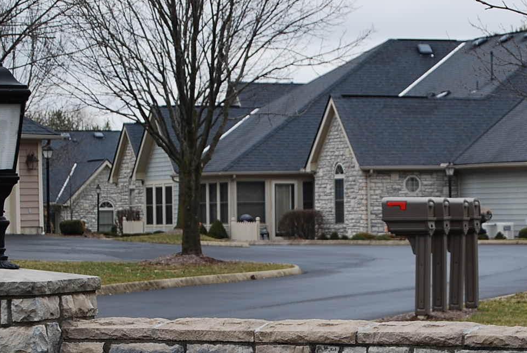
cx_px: 363
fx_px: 2418
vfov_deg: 8.3
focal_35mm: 165
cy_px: 340
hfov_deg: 12.4
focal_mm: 55
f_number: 5.6
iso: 180
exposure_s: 1/125
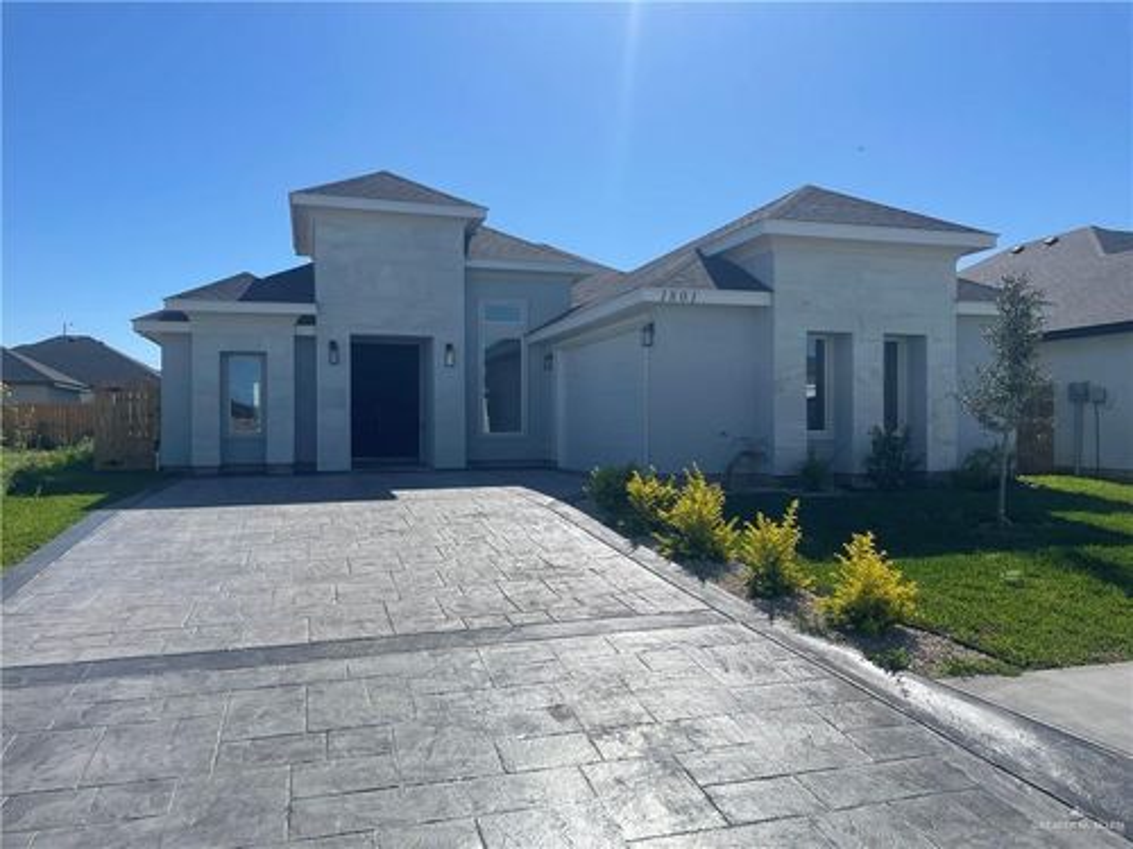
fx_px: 851
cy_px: 424
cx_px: 566
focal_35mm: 26
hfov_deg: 67.3
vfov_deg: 53.1
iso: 32
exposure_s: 1/8403
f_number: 1.6
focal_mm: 4.2
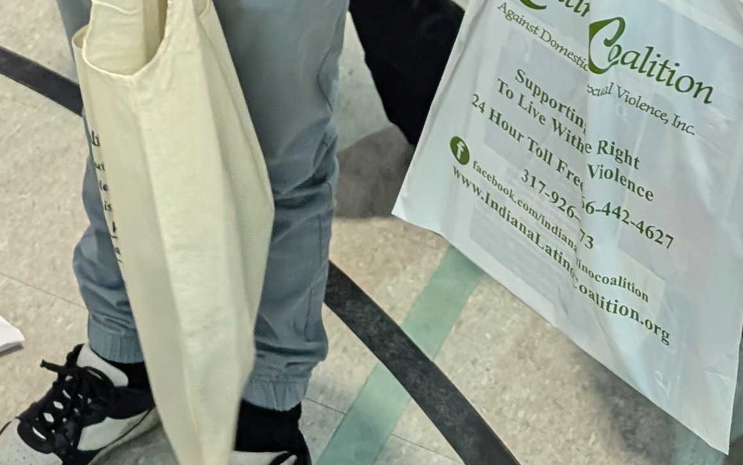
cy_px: -455
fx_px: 1823
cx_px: 20
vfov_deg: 12.8
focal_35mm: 90
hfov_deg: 22.3
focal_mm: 6.9
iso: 540
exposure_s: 1/120
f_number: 1.68
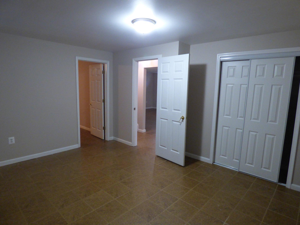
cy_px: 112
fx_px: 173
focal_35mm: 20
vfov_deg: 66.0
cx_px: 150
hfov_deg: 81.7
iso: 400
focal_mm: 3.58
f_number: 2.8
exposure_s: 1/10
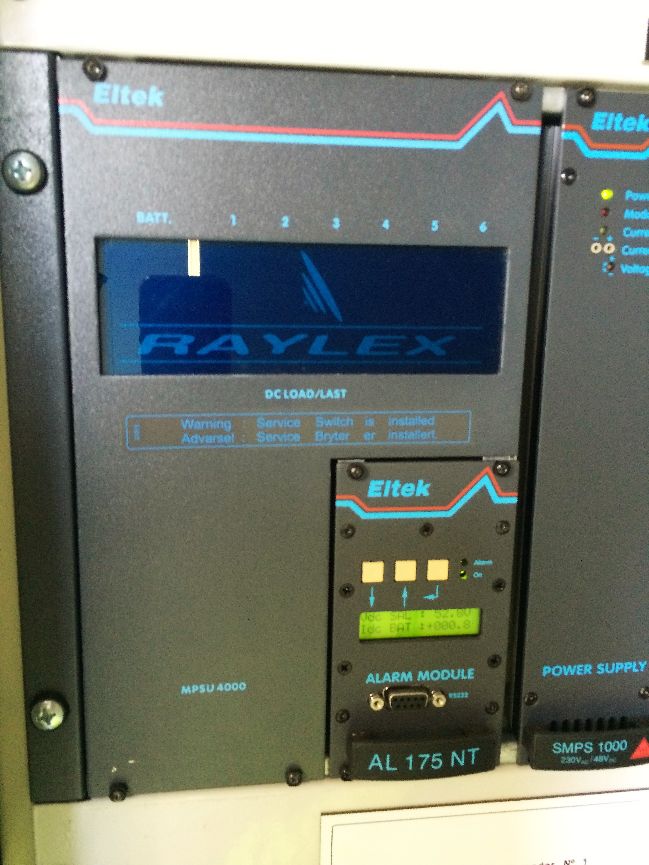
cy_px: 432
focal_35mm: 29
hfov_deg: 48.2
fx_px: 725
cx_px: 324
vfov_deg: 61.7
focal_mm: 4.15
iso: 320
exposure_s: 1/33
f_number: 2.2
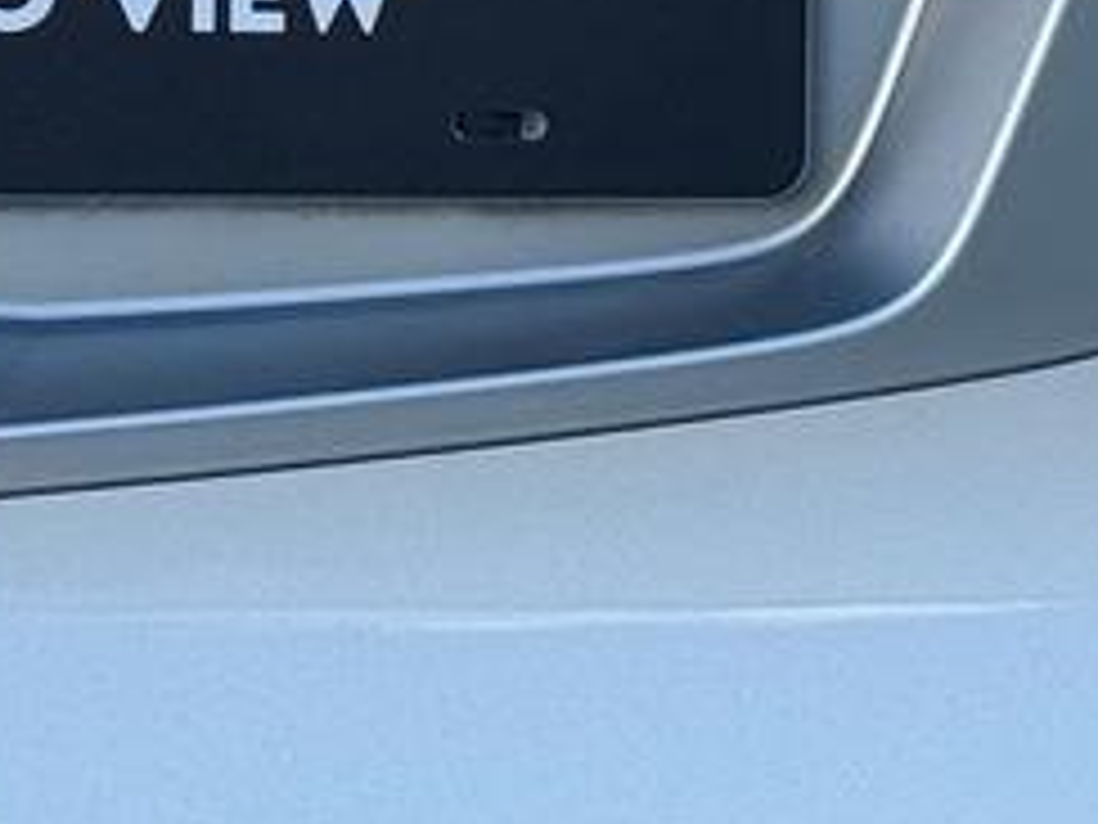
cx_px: 2601
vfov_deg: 5.9
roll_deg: -1.0
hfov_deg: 7.4
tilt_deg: -7.9
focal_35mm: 252
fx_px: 7993
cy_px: -68
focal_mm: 6.76
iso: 64
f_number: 1.78
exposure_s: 1/1043
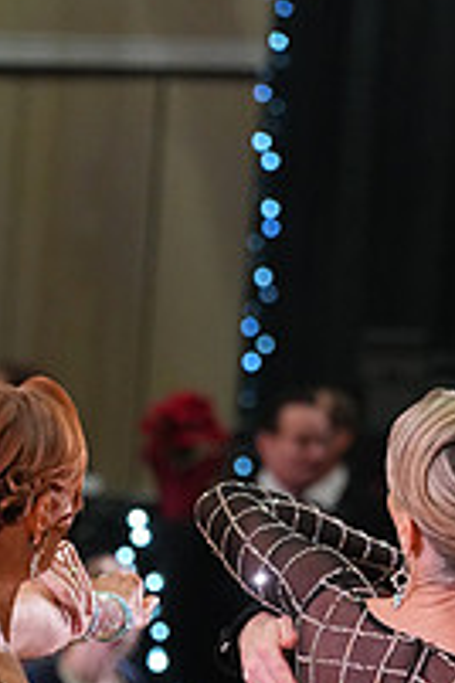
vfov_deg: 3.6
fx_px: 10938
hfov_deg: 2.4
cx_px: -56
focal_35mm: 577
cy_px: 958
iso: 4000
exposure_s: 1/200
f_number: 5.6
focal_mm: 200
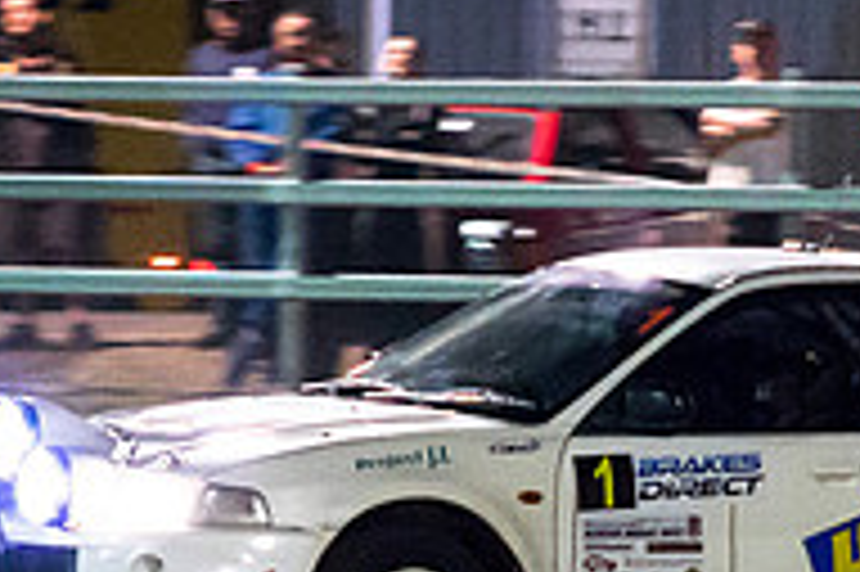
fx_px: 21720
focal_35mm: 910
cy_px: 558
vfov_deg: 1.5
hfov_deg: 2.3
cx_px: 1004
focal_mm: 200
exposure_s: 1/200
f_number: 3.2
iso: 5000
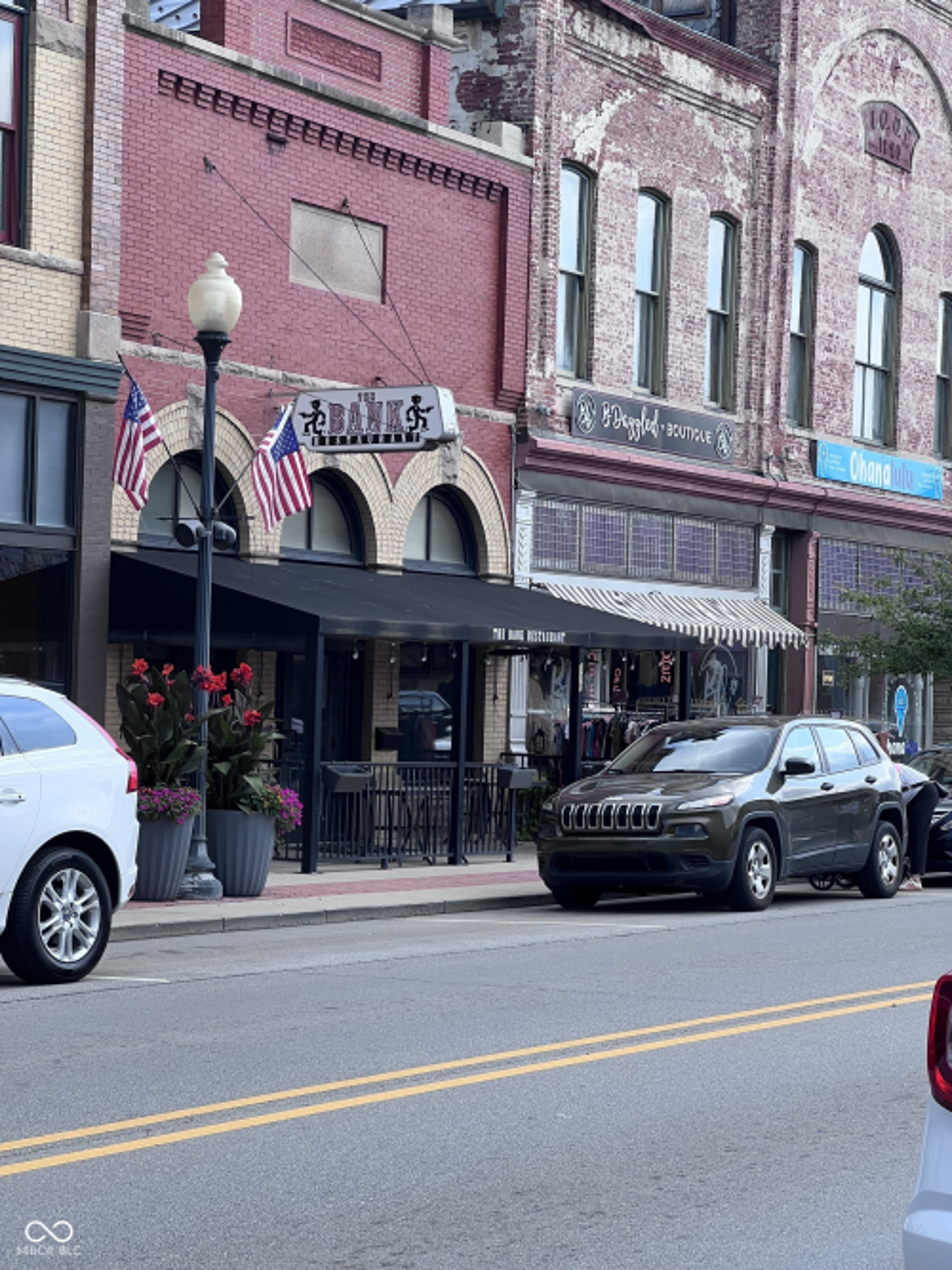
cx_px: 476
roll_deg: -1.8
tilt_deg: +3.6
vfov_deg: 25.3
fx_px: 2824
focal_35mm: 77
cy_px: 635
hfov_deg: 19.1
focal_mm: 9
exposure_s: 1/378
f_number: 2.8
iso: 32
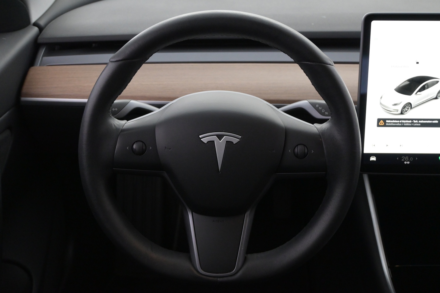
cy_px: 146
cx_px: 220
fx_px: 605
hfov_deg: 40.0
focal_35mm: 50
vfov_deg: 27.3
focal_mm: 33
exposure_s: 1/50
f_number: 5
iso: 3200
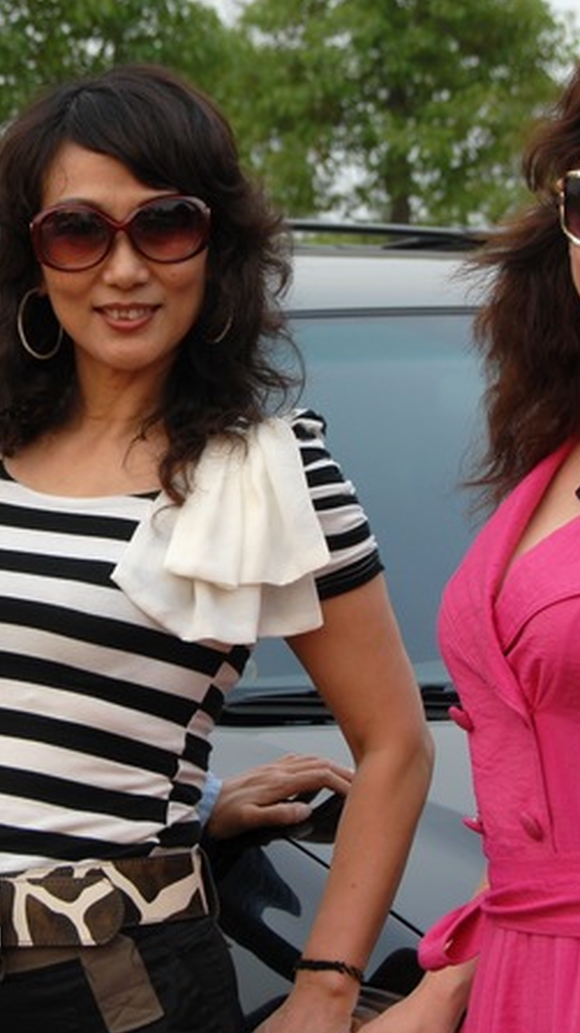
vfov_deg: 20.0
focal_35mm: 107
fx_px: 2929
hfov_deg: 11.3
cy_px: 425
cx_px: 185
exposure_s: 1/40
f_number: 5
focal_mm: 38
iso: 100
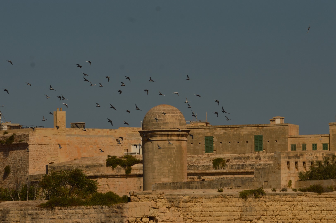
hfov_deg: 6.9
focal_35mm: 300
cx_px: 168
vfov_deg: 4.6
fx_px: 2798
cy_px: 112
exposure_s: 1/1600
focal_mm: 200
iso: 100
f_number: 8
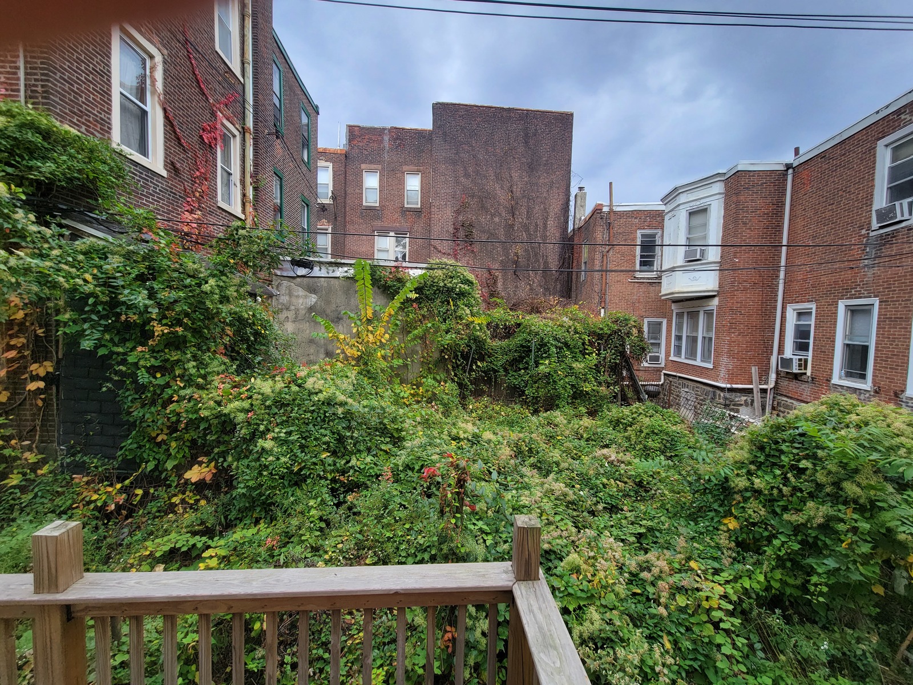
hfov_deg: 106.2
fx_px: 343
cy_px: 342
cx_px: 456
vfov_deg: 89.9
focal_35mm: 13
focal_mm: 2.2
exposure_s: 1/323
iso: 50
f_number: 2.2
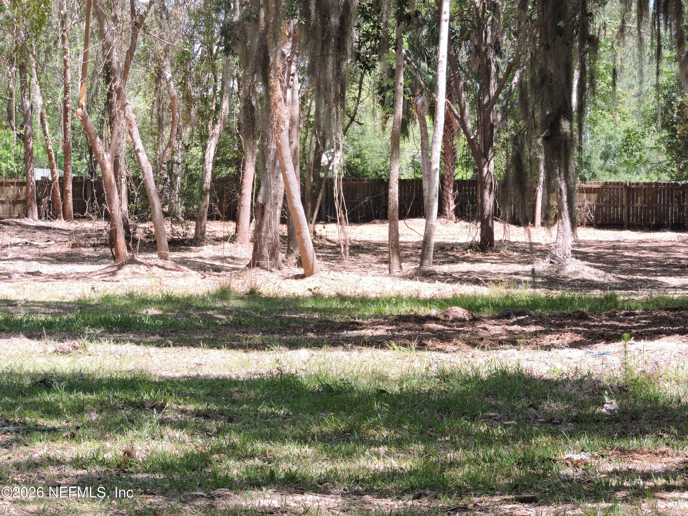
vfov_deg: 9.6
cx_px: 344
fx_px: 3081
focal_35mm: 155
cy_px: 258
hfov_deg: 12.7
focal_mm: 27.6
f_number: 4.4
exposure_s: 1/125
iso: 100
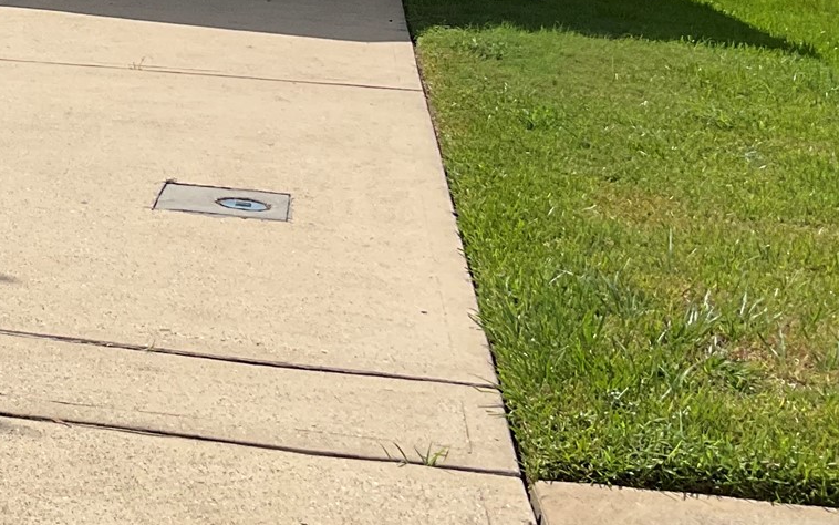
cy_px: -102
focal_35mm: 83
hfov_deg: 23.1
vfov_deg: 15.2
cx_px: -135
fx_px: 1898
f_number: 1.8
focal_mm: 3
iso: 16
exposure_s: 1/3534
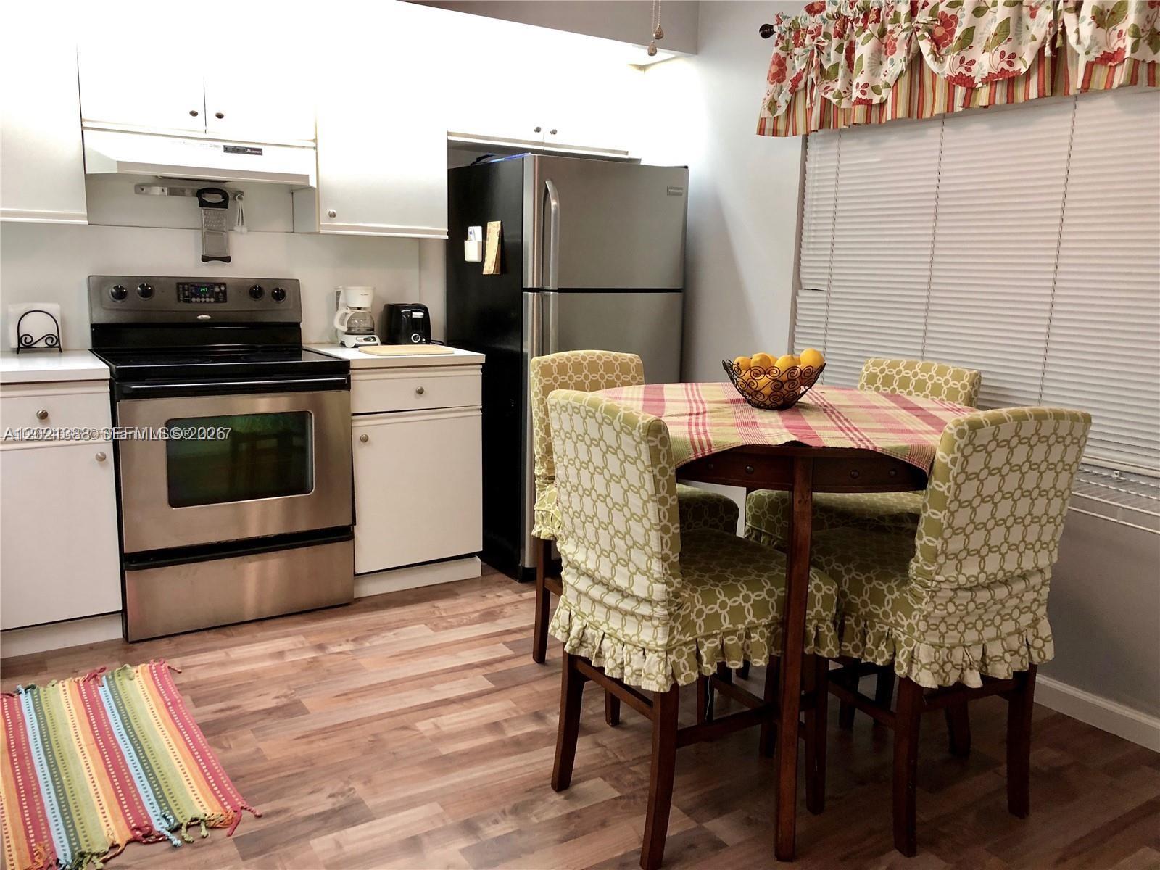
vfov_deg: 49.7
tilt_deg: -8.1
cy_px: 435
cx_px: 580
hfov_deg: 63.4
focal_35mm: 28
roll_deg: -1.7
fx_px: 938
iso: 50
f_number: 1.8
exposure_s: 1/15
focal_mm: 4
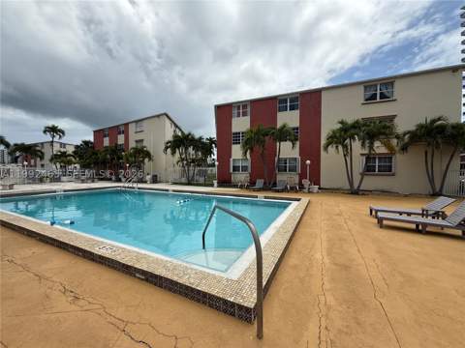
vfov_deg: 85.7
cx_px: 232
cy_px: 174
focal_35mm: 14
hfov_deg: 102.1
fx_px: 188
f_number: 2.2
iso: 50
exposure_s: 1/3460
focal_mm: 2.22
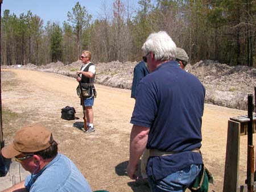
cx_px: 128
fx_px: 274
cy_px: 96
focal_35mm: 37
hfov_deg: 50.1
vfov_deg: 38.7
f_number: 4.5
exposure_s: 1/610
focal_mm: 5.6
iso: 100
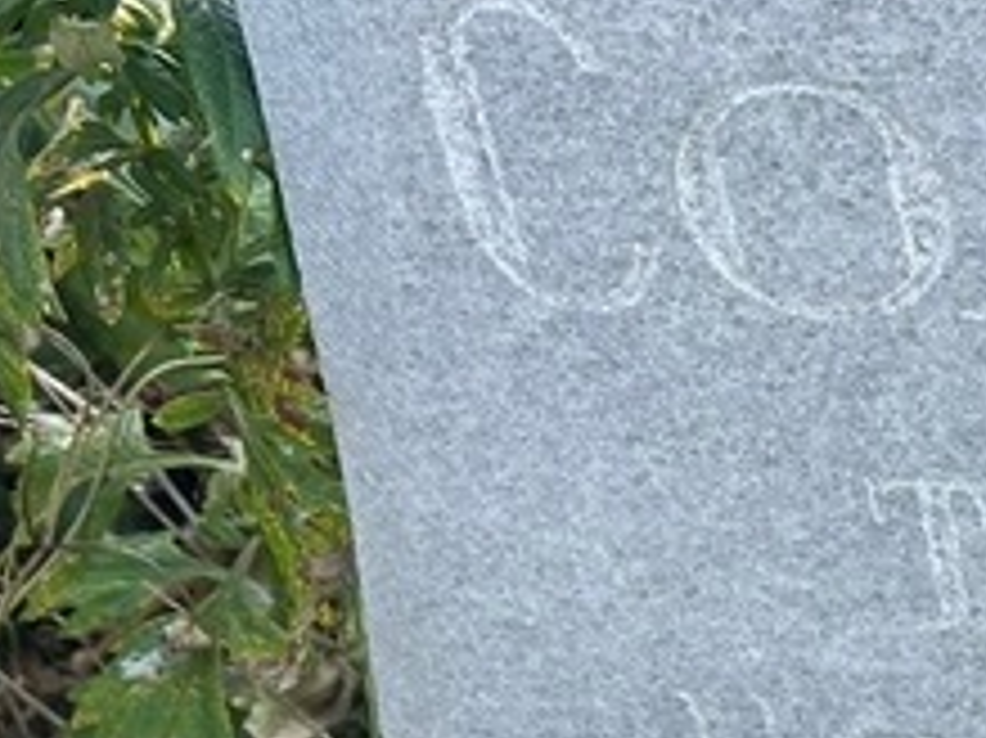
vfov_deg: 15.2
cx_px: 1346
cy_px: 796
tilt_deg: -43.7
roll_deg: +3.7
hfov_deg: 18.9
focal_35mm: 95
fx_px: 2704
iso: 50
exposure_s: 1/404
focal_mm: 5.7
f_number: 1.5
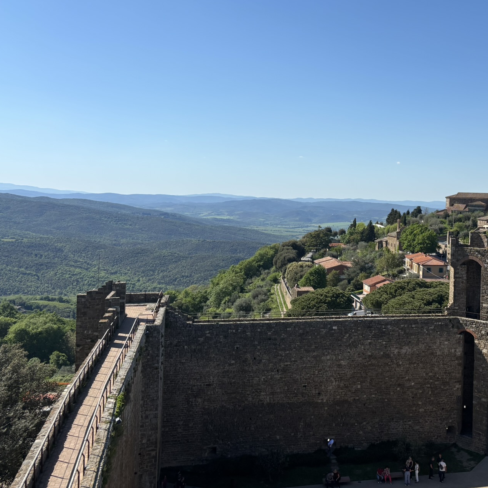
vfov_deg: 44.7
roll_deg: -1.5
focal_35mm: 37
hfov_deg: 43.2
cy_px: 199
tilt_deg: -1.2
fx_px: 590
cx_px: 378
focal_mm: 5.96
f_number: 1.6
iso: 50
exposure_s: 1/4630
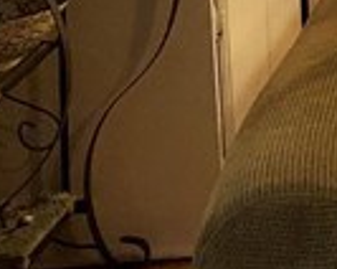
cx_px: 1016
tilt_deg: -2.8
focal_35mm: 211
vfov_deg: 6.8
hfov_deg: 7.9
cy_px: -459
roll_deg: +0.5
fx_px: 2101
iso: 80
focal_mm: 3.99
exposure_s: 1/15
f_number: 1.8
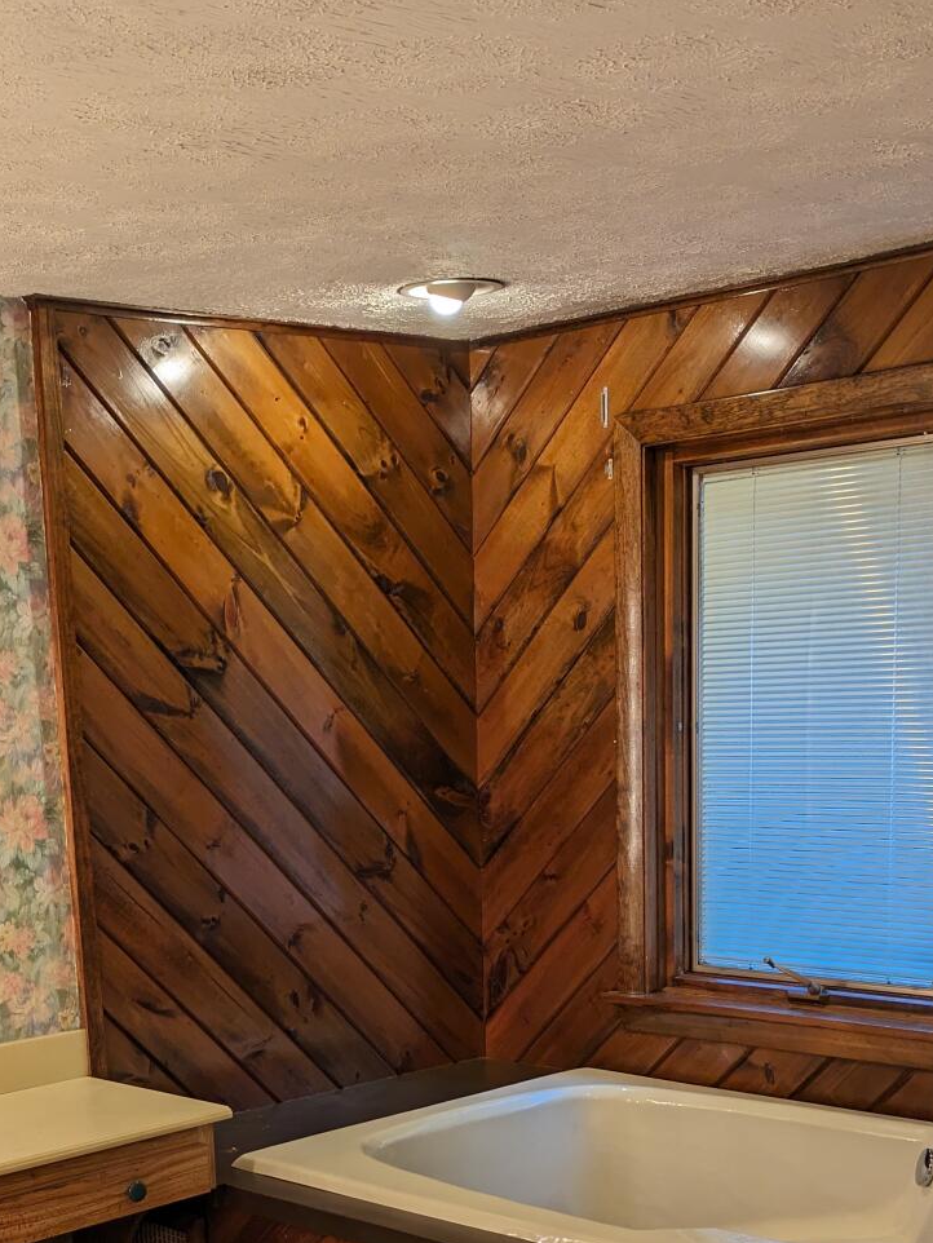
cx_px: 260
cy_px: 998
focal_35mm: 52
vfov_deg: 35.6
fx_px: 1868
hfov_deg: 27.7
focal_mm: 5.43
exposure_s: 1/40
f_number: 1.89
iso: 63
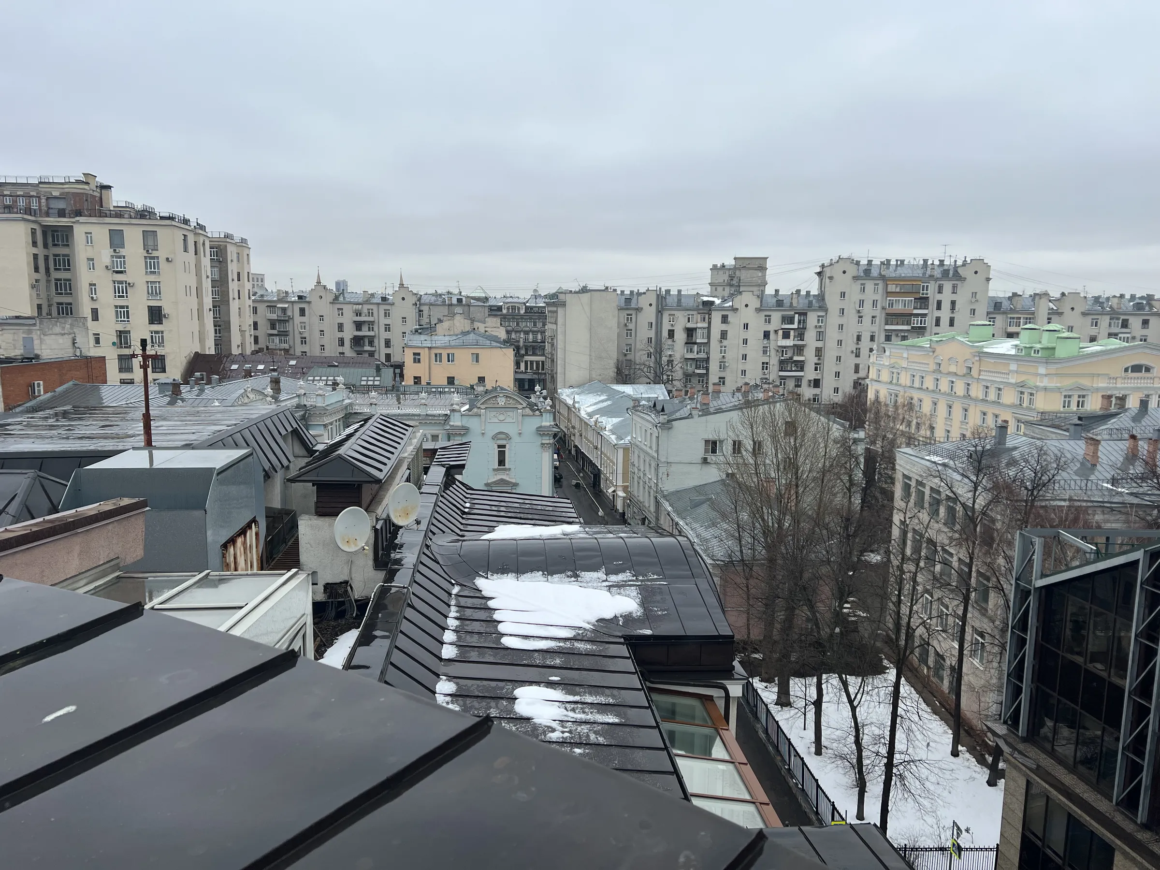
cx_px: 580
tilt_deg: -9.0
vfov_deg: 53.1
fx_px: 871
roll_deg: -0.1
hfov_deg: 67.3
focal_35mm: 26
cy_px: 435
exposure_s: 1/1209
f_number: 1.5
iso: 50
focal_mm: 5.7
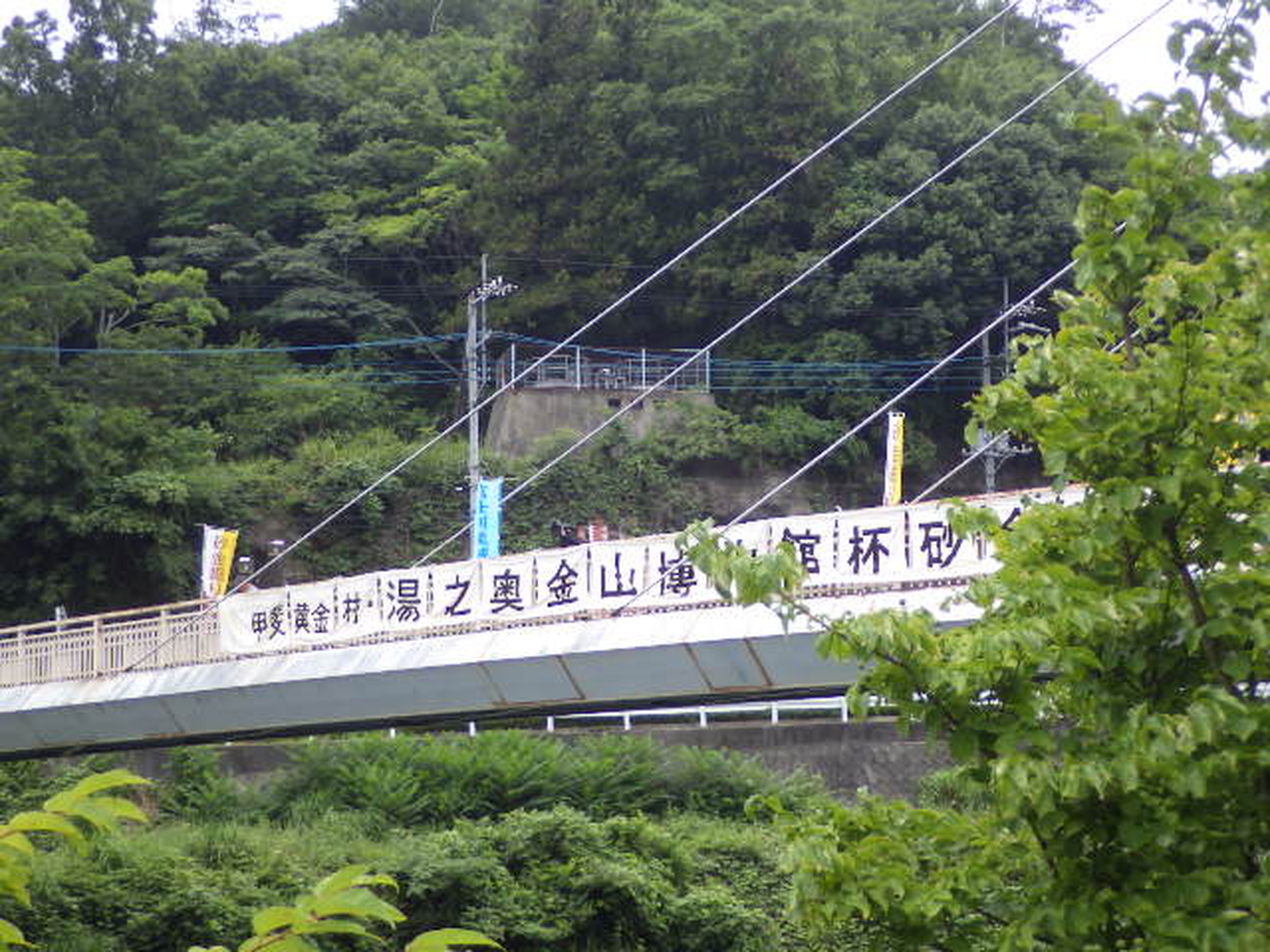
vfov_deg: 23.7
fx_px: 2275
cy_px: 476
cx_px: 635
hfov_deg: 31.2
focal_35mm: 62
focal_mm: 11
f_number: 3.6
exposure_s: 1/125
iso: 125
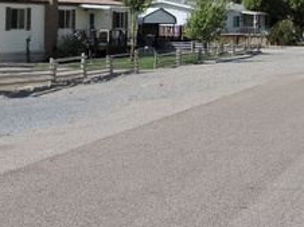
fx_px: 746
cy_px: -44
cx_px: 326
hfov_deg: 21.9
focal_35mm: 85
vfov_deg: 16.6
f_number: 3.5
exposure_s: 1/1250
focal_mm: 5.4
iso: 100
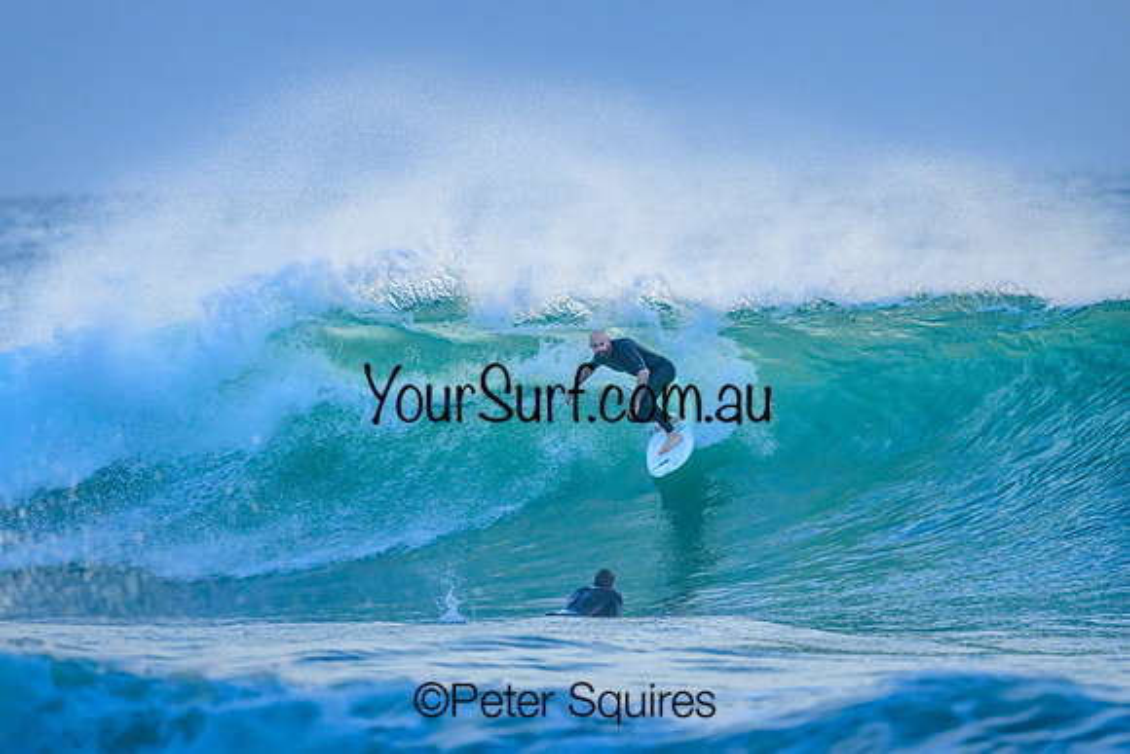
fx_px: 25116
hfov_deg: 2.6
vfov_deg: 1.7
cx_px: 565
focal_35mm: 800
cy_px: 377
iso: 2500
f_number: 6.3
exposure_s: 1/2500
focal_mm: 800
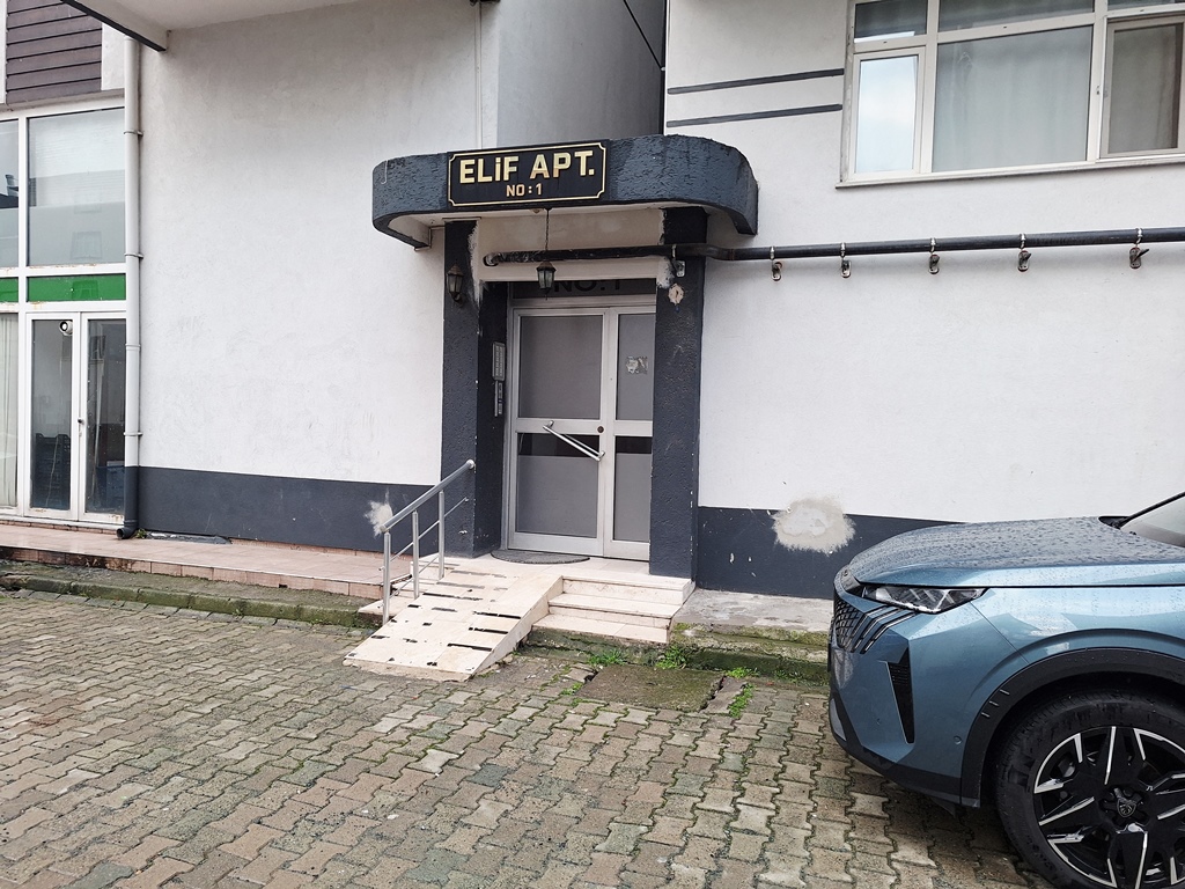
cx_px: 592
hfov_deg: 73.9
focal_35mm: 23
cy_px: 444
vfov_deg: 58.9
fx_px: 787
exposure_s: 1/50
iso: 100
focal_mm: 5.54
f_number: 1.8
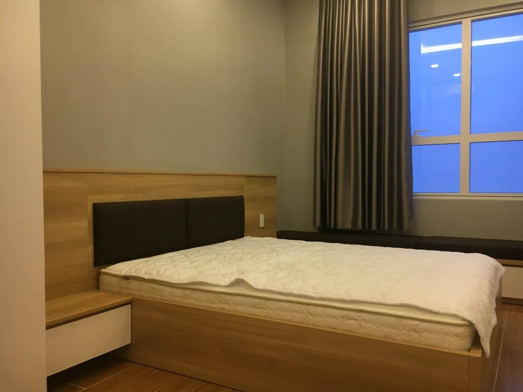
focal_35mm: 29
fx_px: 438
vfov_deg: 48.2
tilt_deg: -0.3
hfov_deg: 61.7
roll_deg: -0.4
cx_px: 262
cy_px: 196
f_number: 2.2
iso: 100
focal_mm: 4.15
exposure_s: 1/33
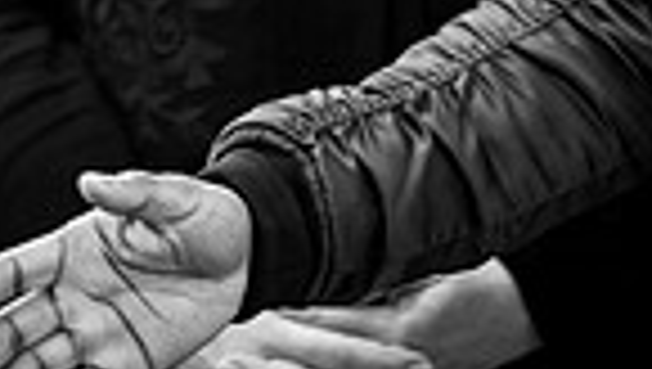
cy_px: -414
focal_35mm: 913
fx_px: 15805
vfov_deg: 1.3
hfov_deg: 2.4
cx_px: 360
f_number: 2.8
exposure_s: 1/125
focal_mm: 200
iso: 800
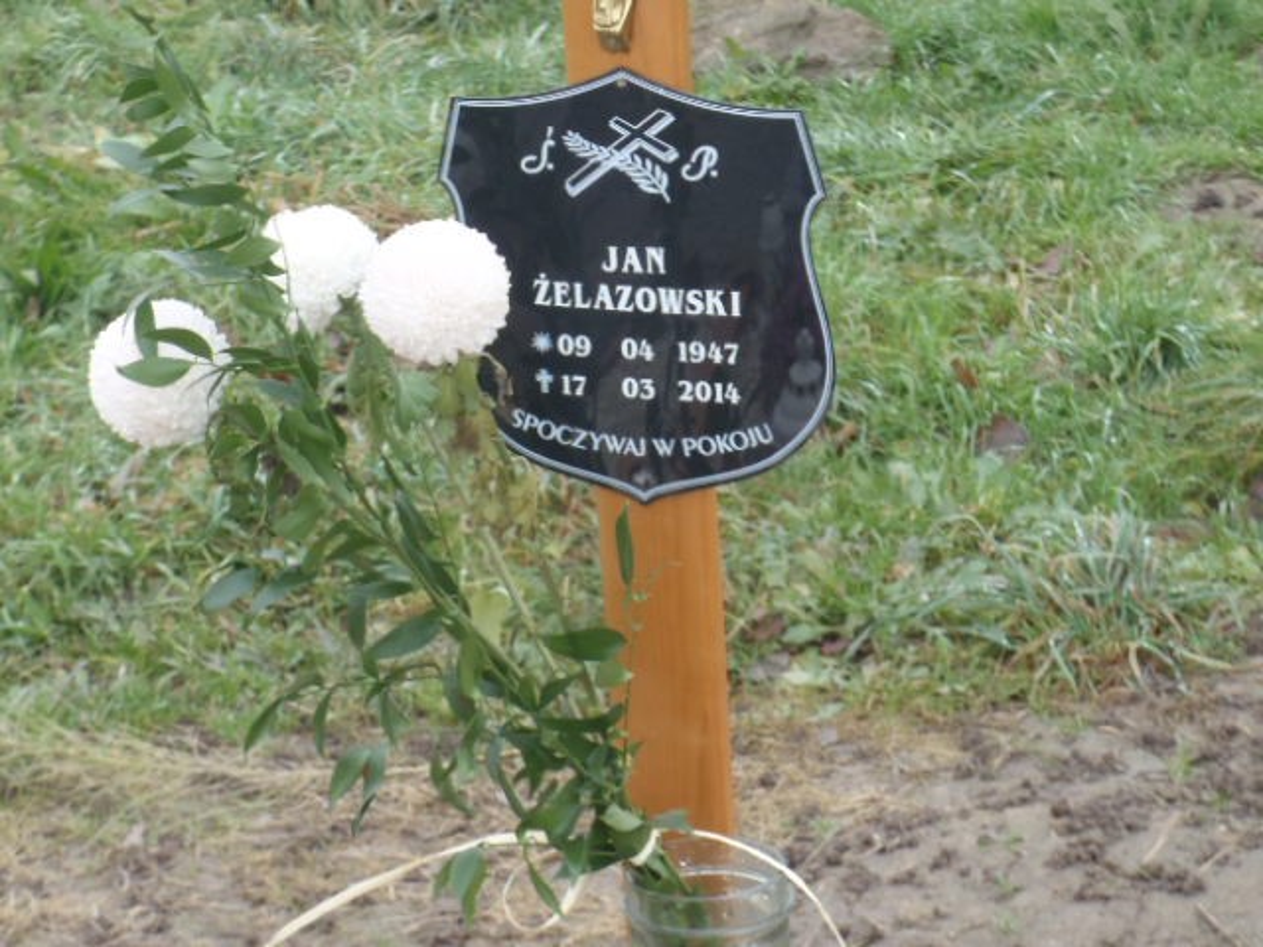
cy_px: 474
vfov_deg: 14.5
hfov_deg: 19.3
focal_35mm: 102
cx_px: 632
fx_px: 3722
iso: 200
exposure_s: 1/80
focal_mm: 18.2
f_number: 5.1
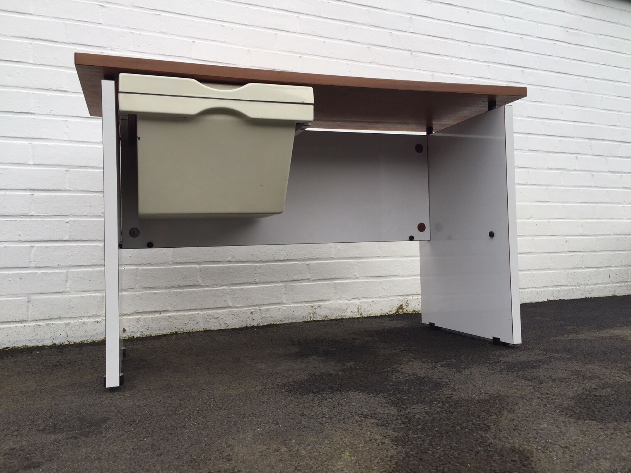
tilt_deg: +2.5
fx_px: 529
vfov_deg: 48.2
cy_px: 236
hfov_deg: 61.7
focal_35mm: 29
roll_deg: +1.6
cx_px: 316
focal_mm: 4.15
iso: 32
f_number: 2.2
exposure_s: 1/549
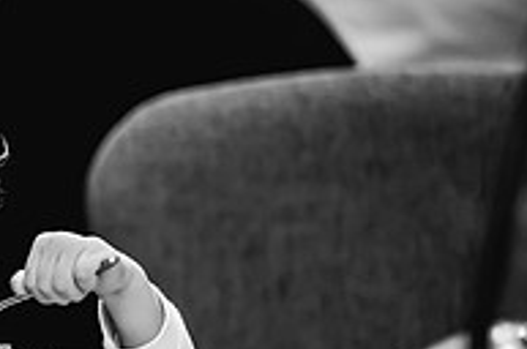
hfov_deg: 7.9
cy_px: 345
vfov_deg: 5.3
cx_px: -259
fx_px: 3741
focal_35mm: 256
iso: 1250
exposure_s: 1/250
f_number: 1.4
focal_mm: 85
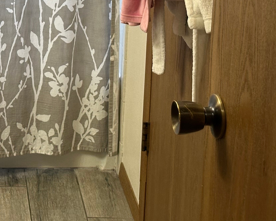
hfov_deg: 16.5
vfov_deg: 13.3
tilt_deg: -14.0
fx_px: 931
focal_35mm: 114
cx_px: 5
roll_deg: -0.8
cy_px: -19
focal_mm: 6.86
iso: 125
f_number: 1.78
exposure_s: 1/60
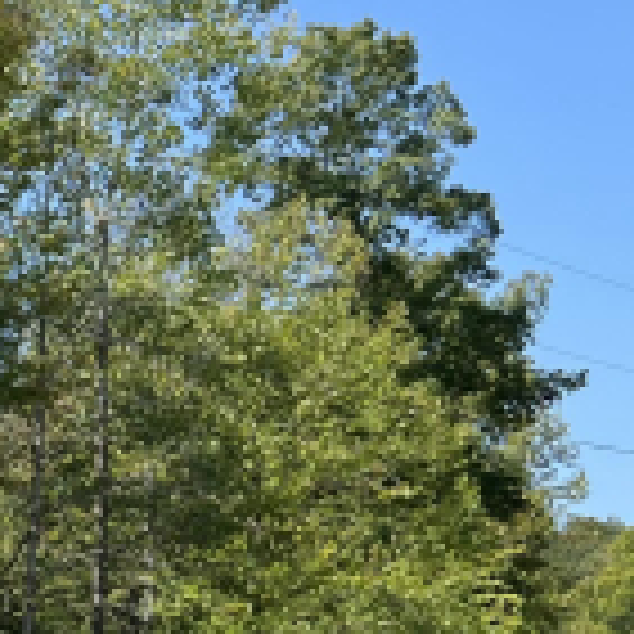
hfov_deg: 14.2
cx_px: -501
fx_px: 2259
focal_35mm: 109
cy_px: 517
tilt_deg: +5.8
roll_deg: -2.9
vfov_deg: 15.9
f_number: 1.5
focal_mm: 5.7
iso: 50
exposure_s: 1/2841
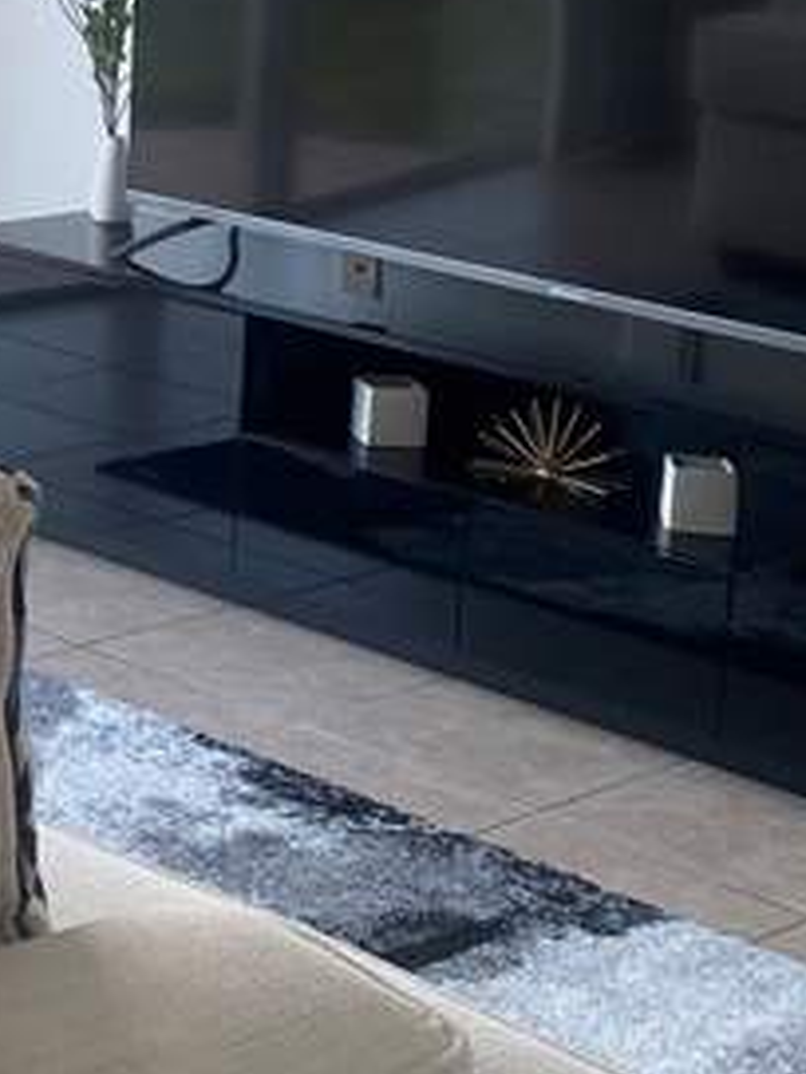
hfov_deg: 13.2
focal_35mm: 102
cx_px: -601
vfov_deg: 18.9
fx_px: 3167
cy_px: 87
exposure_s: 1/120
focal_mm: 4.25
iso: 40
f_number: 1.8
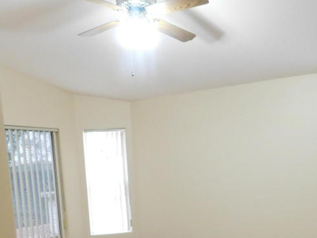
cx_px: 254
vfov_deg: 28.7
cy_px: 227
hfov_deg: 38.2
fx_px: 439
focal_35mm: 48
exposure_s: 1/25
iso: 400
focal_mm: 4
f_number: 3
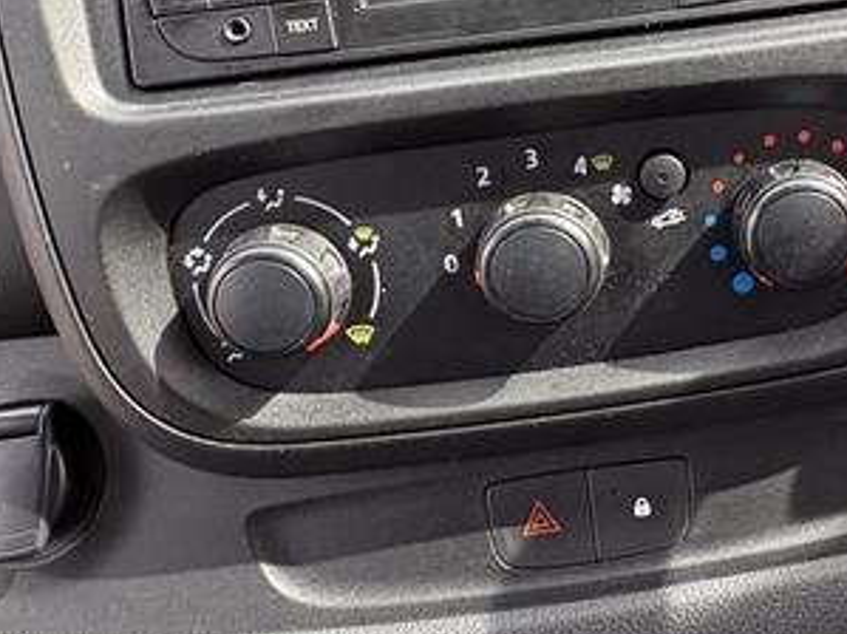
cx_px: 711
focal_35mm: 42
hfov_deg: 42.2
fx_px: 1027
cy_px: 88
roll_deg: -2.8
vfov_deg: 32.9
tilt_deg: -23.0
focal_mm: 2.22
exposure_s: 1/139
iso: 80
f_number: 2.2
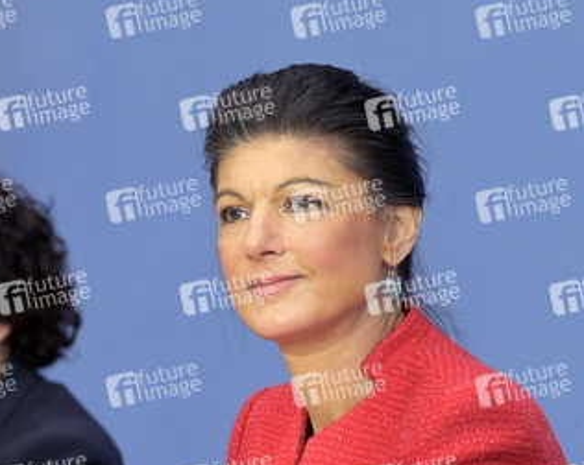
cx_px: 178
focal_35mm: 248
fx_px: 4281
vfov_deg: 6.2
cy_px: 247
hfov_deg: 7.8
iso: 4000
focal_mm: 185
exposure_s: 1/640
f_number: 5.6
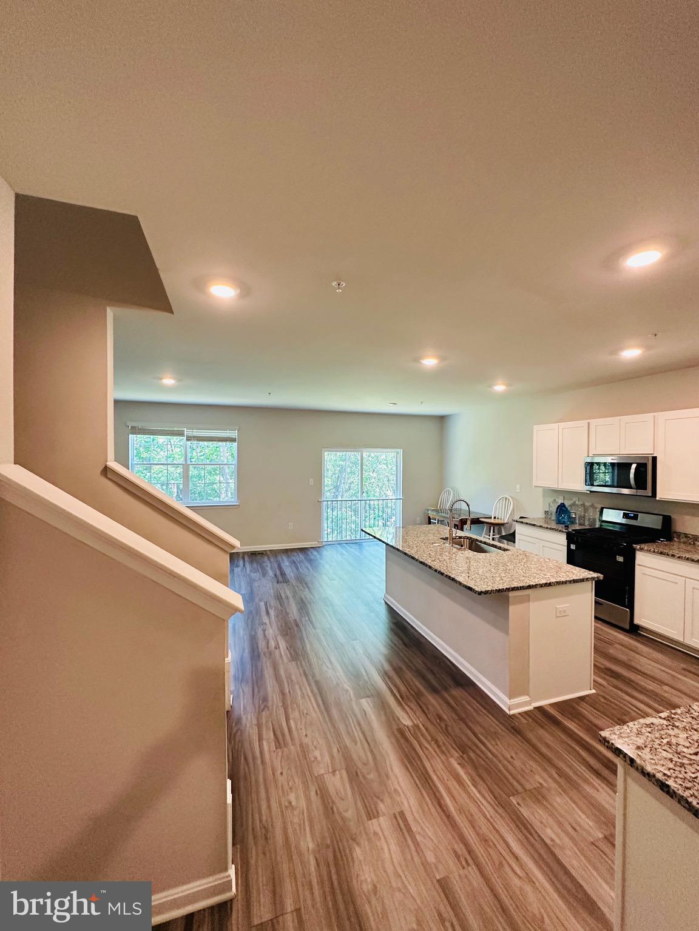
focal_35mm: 14
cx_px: 350
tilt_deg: +0.2
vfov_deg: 102.1
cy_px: 466
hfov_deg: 85.7
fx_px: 377
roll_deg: -0.3
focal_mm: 2.22
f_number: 2.2
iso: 320
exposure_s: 1/120
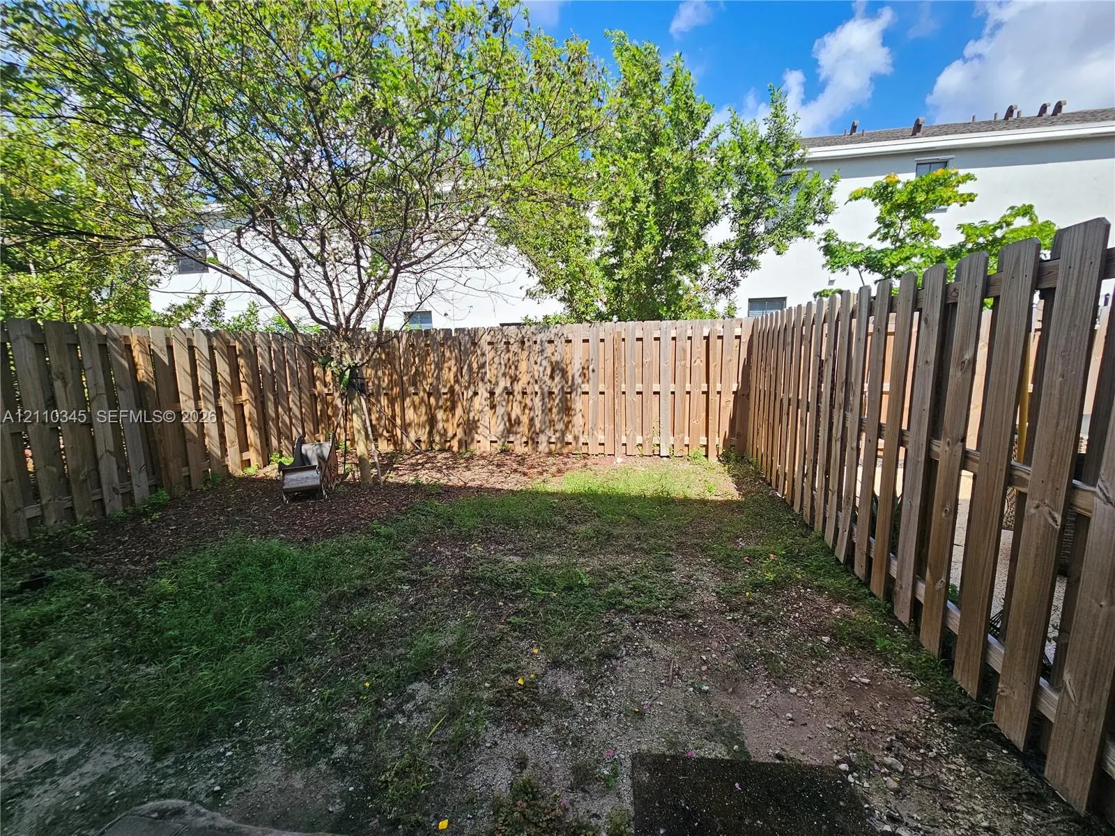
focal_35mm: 13
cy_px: 418
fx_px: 419
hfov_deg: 106.2
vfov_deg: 89.9
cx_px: 558
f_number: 2.2
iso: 50
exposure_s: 1/937
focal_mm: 2.2
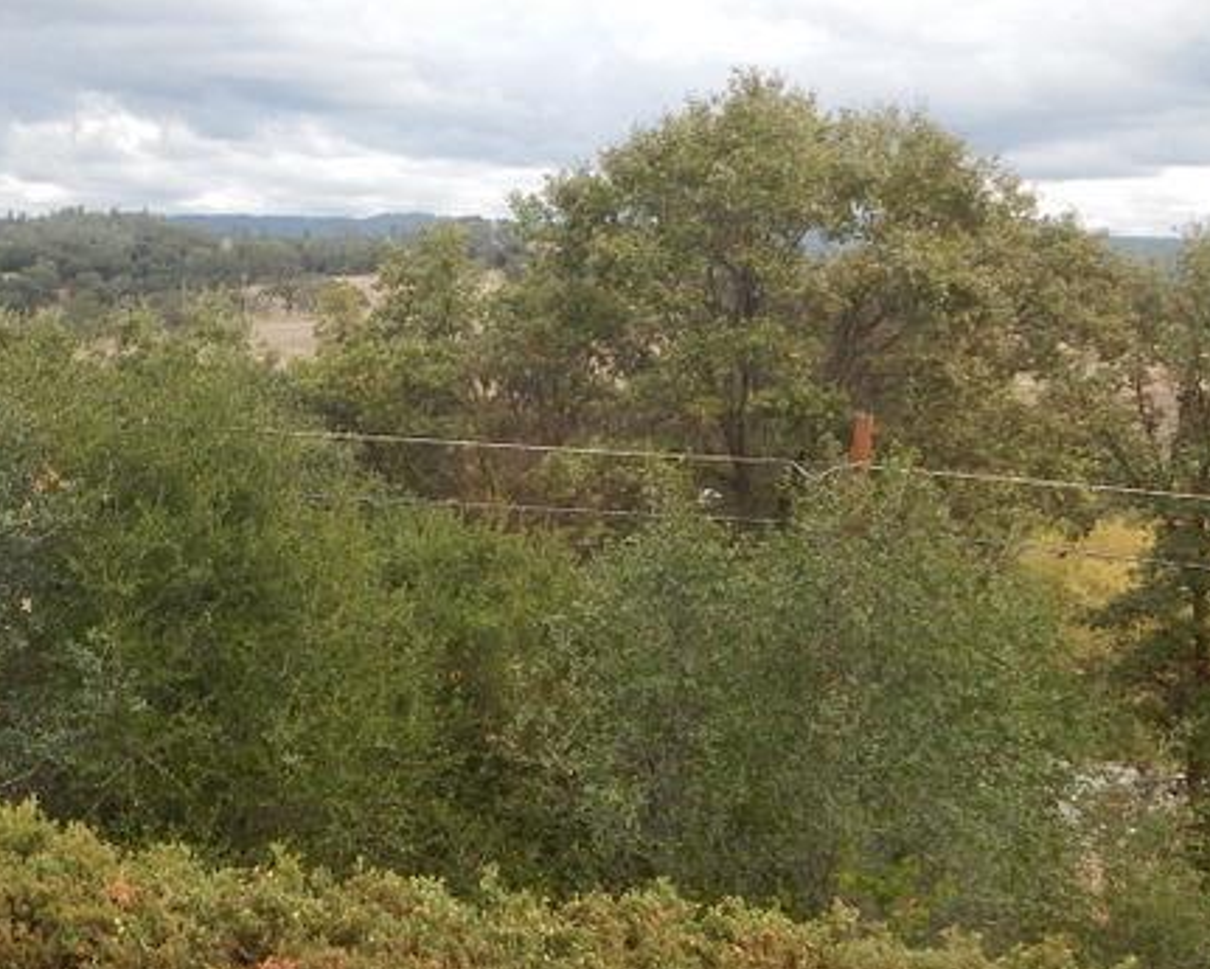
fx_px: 1827
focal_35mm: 51
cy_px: 447
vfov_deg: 29.7
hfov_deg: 34.2
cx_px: 76
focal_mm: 4
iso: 125
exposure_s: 1/250
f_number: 3
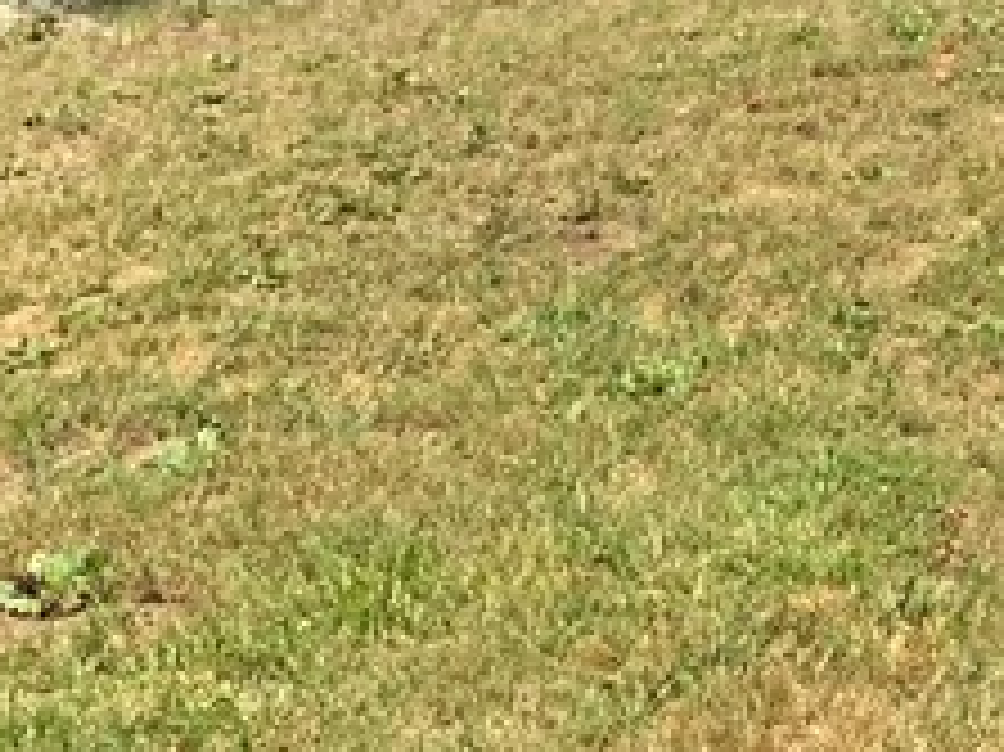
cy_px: -612
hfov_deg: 13.4
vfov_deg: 10.5
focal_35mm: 133
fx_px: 3855
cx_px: 1760
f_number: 1.8
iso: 16
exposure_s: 1/1534
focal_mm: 3
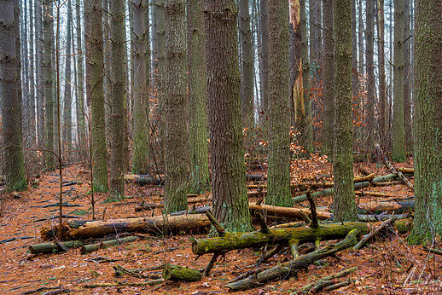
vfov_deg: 24.2
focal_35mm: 56
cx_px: 223
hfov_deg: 35.6
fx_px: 688
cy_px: 133
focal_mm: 50
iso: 64
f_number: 11
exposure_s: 1
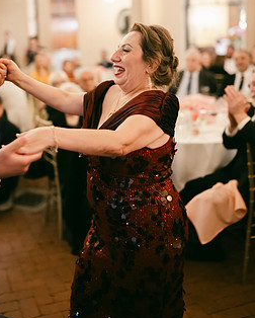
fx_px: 443
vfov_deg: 39.0
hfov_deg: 32.1
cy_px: 105
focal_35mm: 47
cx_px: 108
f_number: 1.4
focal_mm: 35
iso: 6400
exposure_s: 1/125
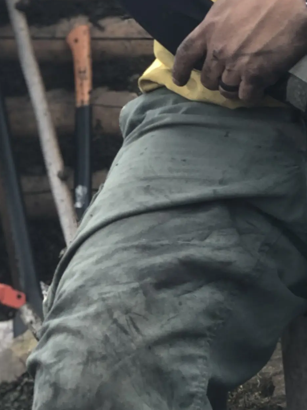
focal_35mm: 186
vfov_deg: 10.3
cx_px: 271
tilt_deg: +2.6
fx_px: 2199
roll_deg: -0.4
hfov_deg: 8.0
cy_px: -170
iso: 20
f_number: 2.8
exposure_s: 1/120
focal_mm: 6.6
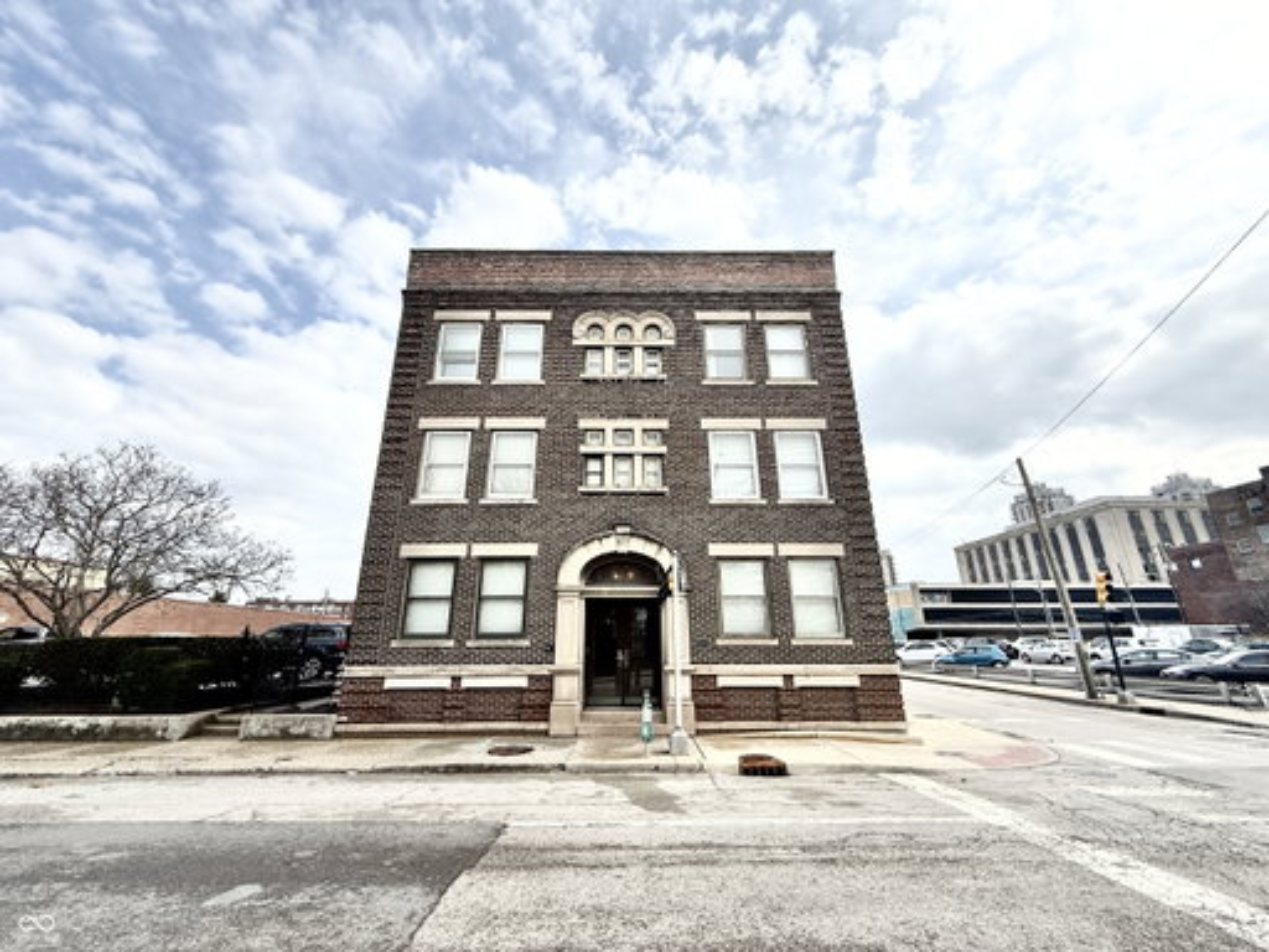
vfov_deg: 85.7
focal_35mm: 14
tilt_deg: +18.8
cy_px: 476
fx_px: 513
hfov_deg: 102.1
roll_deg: +0.5
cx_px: 634
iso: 80
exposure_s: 1/2024
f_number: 2.2
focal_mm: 2.22
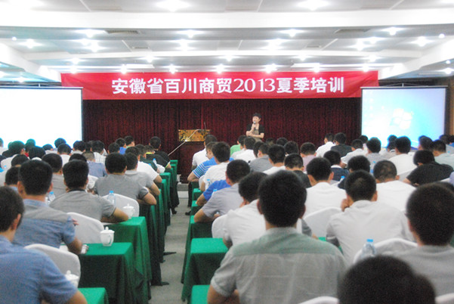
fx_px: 682
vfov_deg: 25.1
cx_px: 227
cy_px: 152
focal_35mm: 54
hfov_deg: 36.8
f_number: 4.5
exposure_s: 1/60
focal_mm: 36
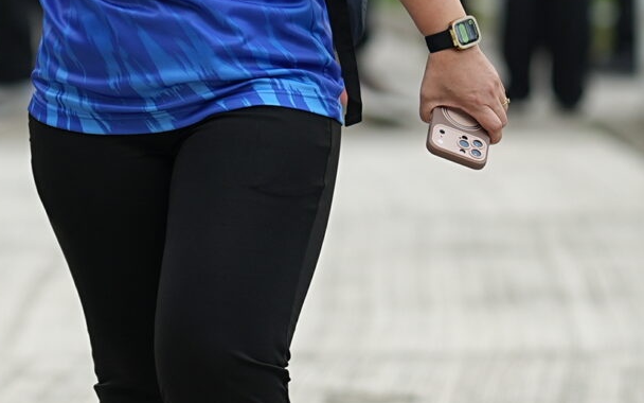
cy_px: 93
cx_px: 121
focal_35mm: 365
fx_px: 6406
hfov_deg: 5.7
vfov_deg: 3.6
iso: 100
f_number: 1.4
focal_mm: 85
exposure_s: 1/500
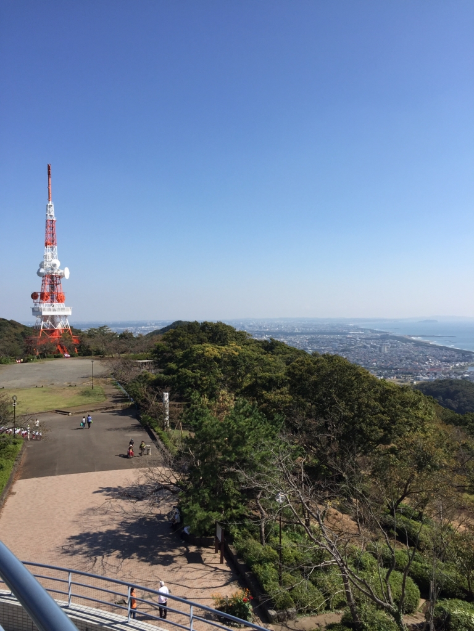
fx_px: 529
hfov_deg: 48.2
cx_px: 237
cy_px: 316
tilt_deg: -0.5
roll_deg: +1.0
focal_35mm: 29
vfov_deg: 61.7
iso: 32
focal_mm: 4.15
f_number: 2.2
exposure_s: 1/1980
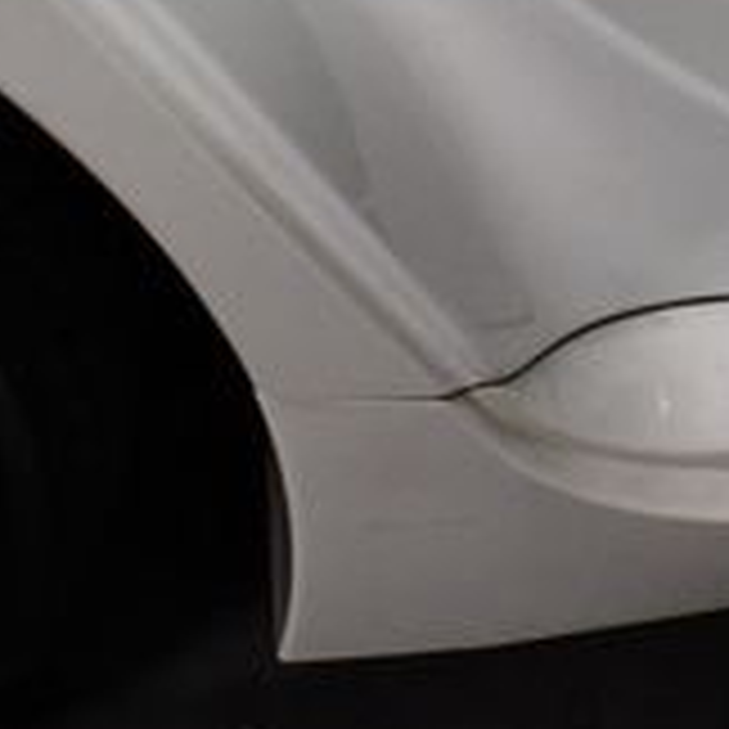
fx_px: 2883
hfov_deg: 14.1
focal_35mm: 121
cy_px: 32
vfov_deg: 14.2
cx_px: 788
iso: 800
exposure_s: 1/250
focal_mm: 18
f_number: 3.5
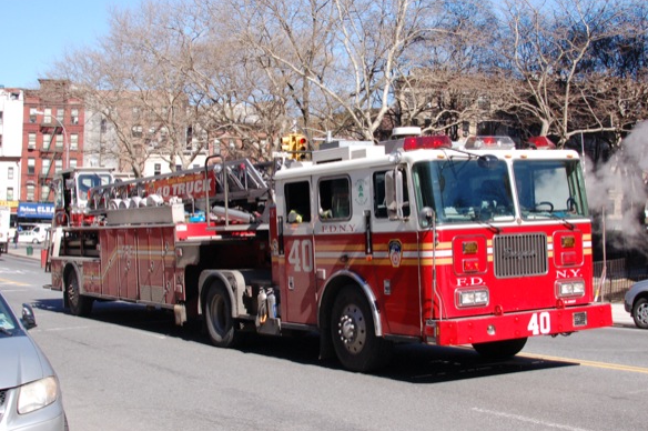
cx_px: 318
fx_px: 1035
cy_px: 219
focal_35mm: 58
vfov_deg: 23.5
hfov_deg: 34.8
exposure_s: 1/500
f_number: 11
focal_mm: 35
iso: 800
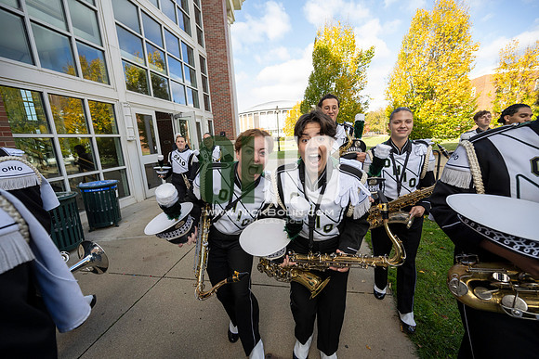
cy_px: 180
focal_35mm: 14
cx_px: 270
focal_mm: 14
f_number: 4.5
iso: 320
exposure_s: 1/500
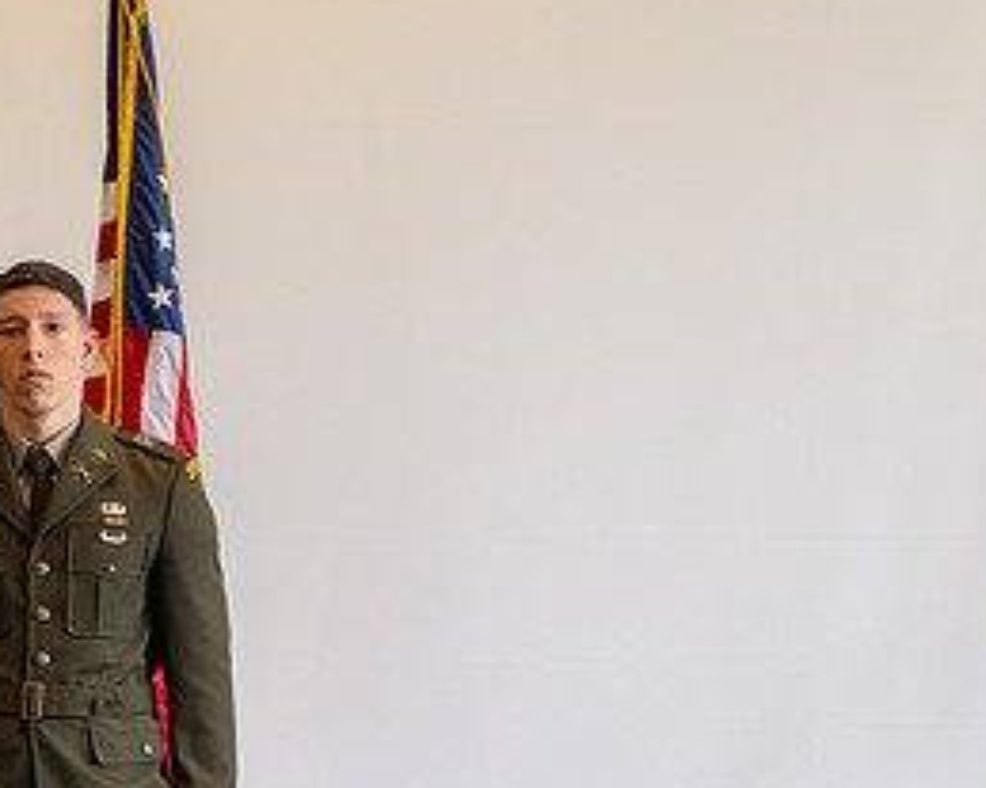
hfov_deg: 12.7
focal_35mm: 151
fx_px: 4405
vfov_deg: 10.2
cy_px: 470
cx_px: 681
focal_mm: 70
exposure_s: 1/200
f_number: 2.8
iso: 500
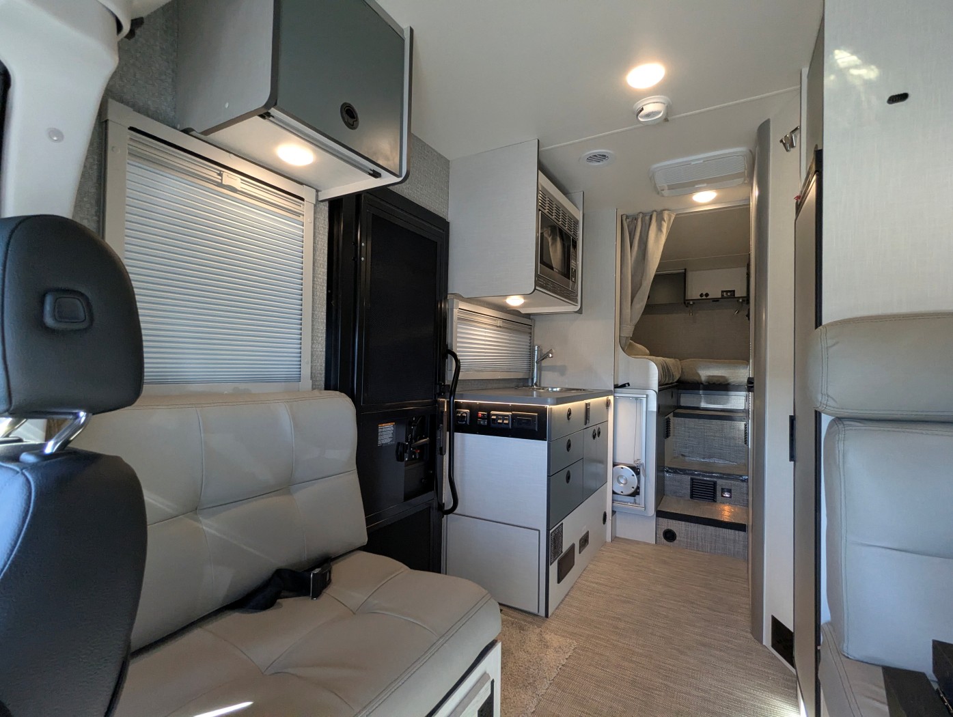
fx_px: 441
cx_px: 476
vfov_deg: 78.2
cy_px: 358
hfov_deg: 94.4
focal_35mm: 16
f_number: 2.2
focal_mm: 2.35
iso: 291
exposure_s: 1/230
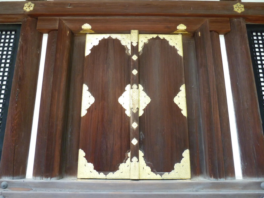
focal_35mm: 25
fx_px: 191
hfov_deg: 69.4
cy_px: 99
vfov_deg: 54.9
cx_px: 132
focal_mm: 4.1
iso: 250
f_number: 3.3
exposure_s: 1/30
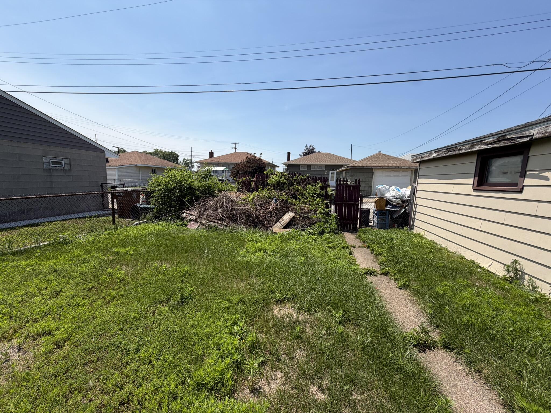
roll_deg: +0.7
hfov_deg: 102.1
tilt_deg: -8.2
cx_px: 276
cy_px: 206
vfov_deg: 85.7
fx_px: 223
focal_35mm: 14
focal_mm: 2.22
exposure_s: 1/928
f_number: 2.2
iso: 20
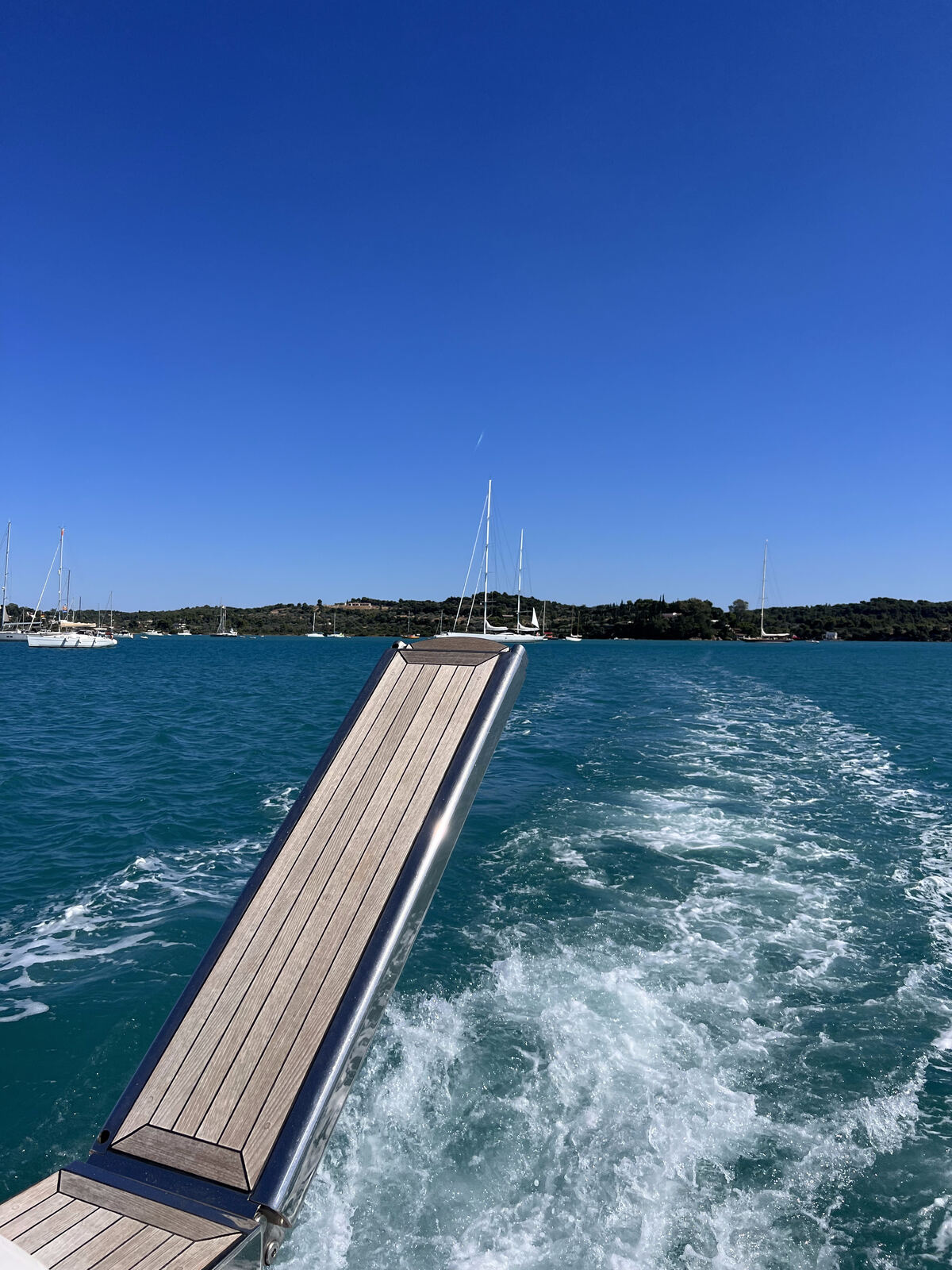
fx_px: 953
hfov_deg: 53.1
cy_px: 635
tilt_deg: +1.8
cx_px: 476
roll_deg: -0.1
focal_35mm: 26
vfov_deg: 67.3
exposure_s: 1/7463
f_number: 1.5
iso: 50
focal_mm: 5.7
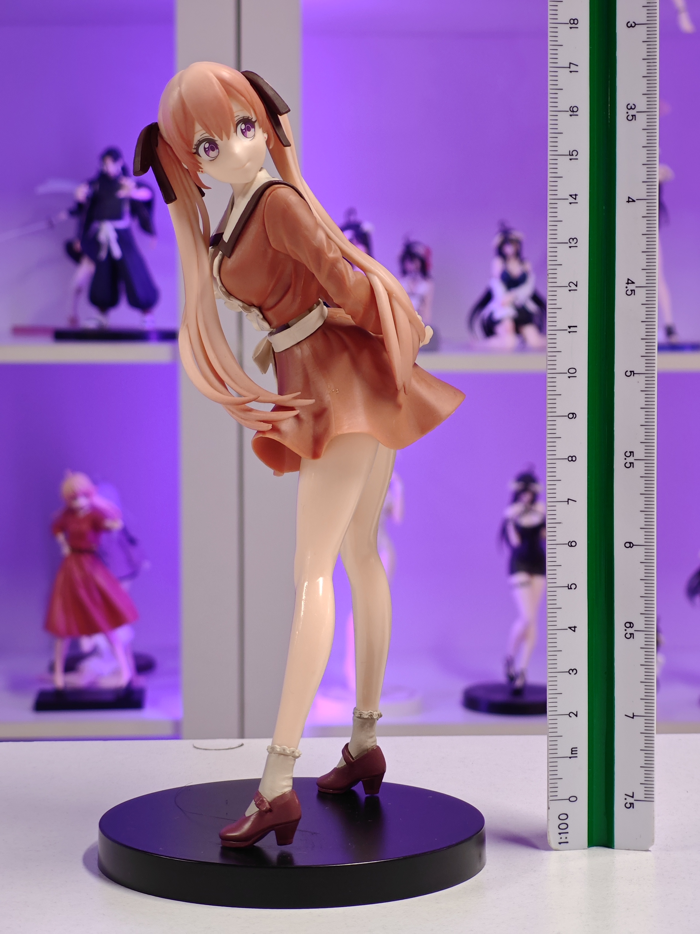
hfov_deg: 18.4
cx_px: 350
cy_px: 467
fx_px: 2157
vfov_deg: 24.4
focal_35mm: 80
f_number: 2.4
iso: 400
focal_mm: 7.48
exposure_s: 1/18.7
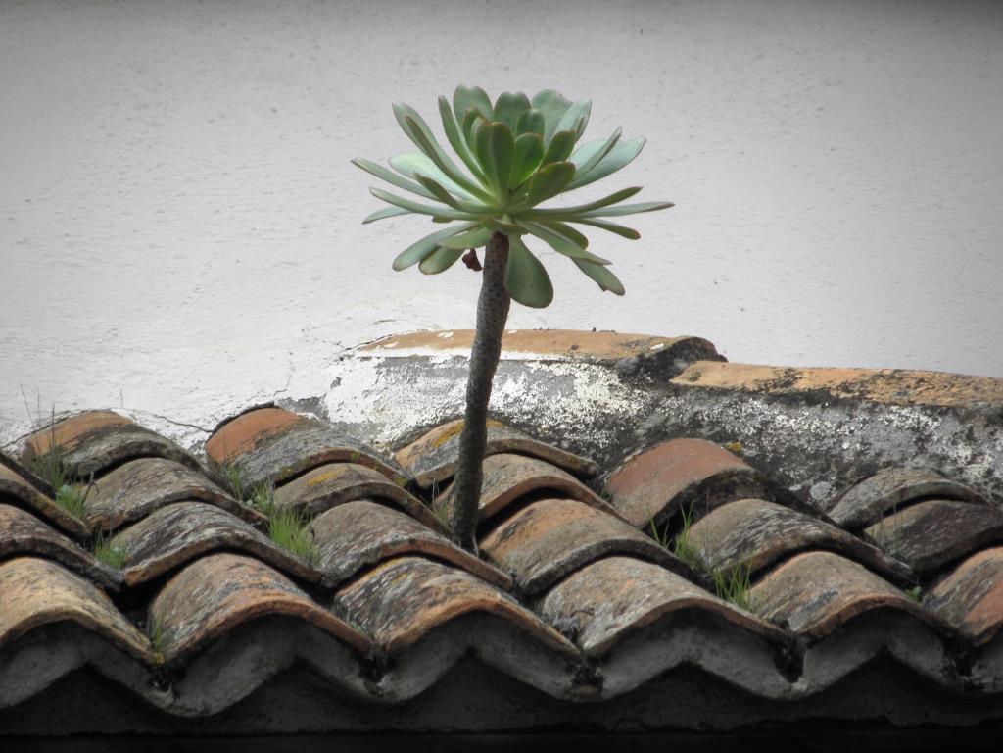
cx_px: 502
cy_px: 376
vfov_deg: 2.7
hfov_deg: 3.6
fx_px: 15907
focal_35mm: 549
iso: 125
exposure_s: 1/125
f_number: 5
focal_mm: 97.84
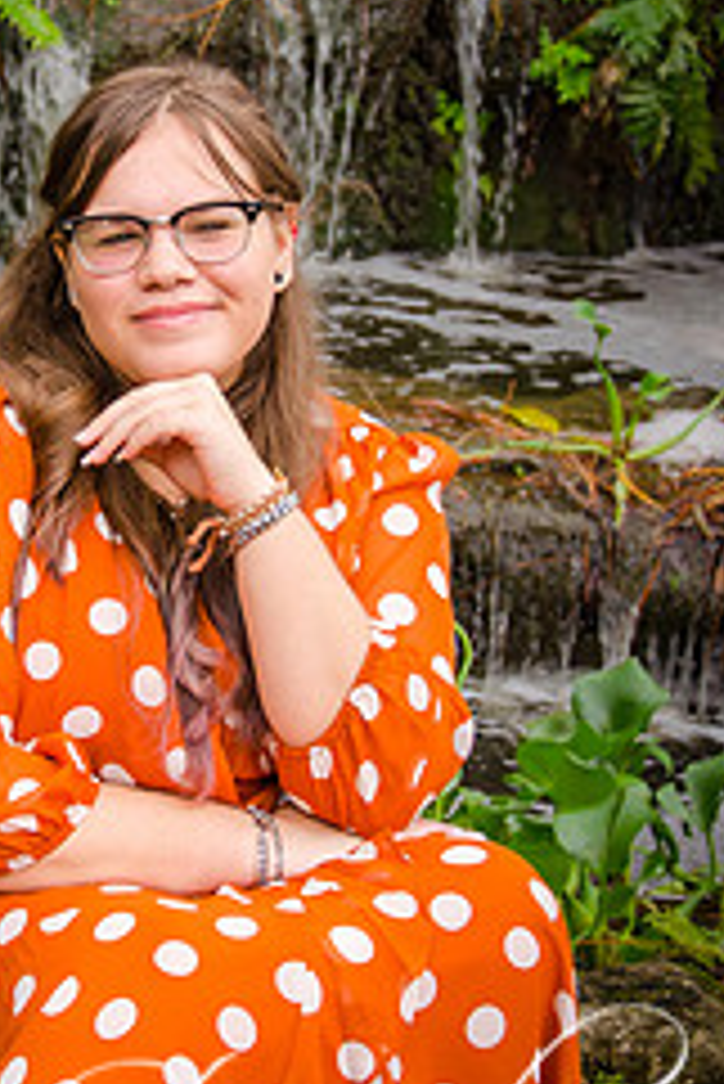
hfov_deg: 12.8
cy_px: 333
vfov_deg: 19.2
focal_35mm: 106
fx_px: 3193
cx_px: 72
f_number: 4.5
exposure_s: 1/160
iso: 320
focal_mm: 38
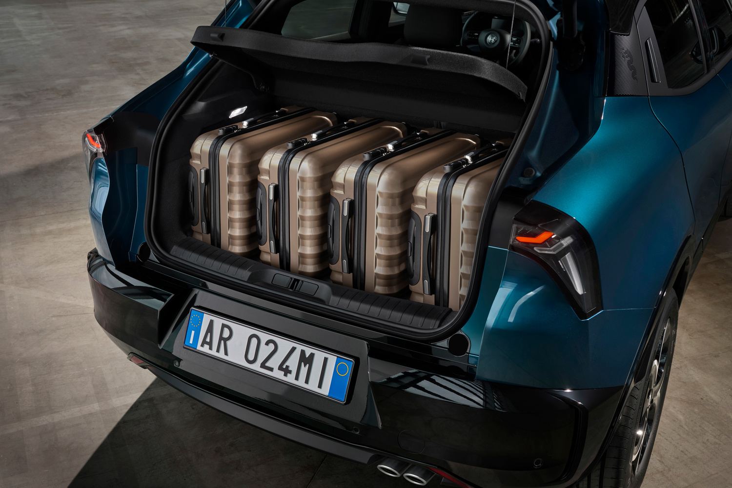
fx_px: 773
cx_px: 366
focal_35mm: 38
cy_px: 244
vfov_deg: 35.1
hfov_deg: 50.7
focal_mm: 38
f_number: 9
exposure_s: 1/8
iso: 100
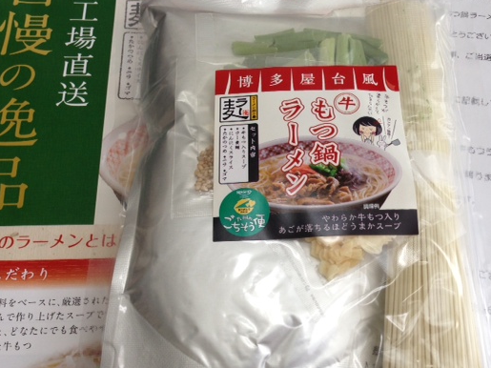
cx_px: 280
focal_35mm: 41
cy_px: 202
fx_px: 581
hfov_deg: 45.7
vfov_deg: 35.1
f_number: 2.4
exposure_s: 1/60
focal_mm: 4.13
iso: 50
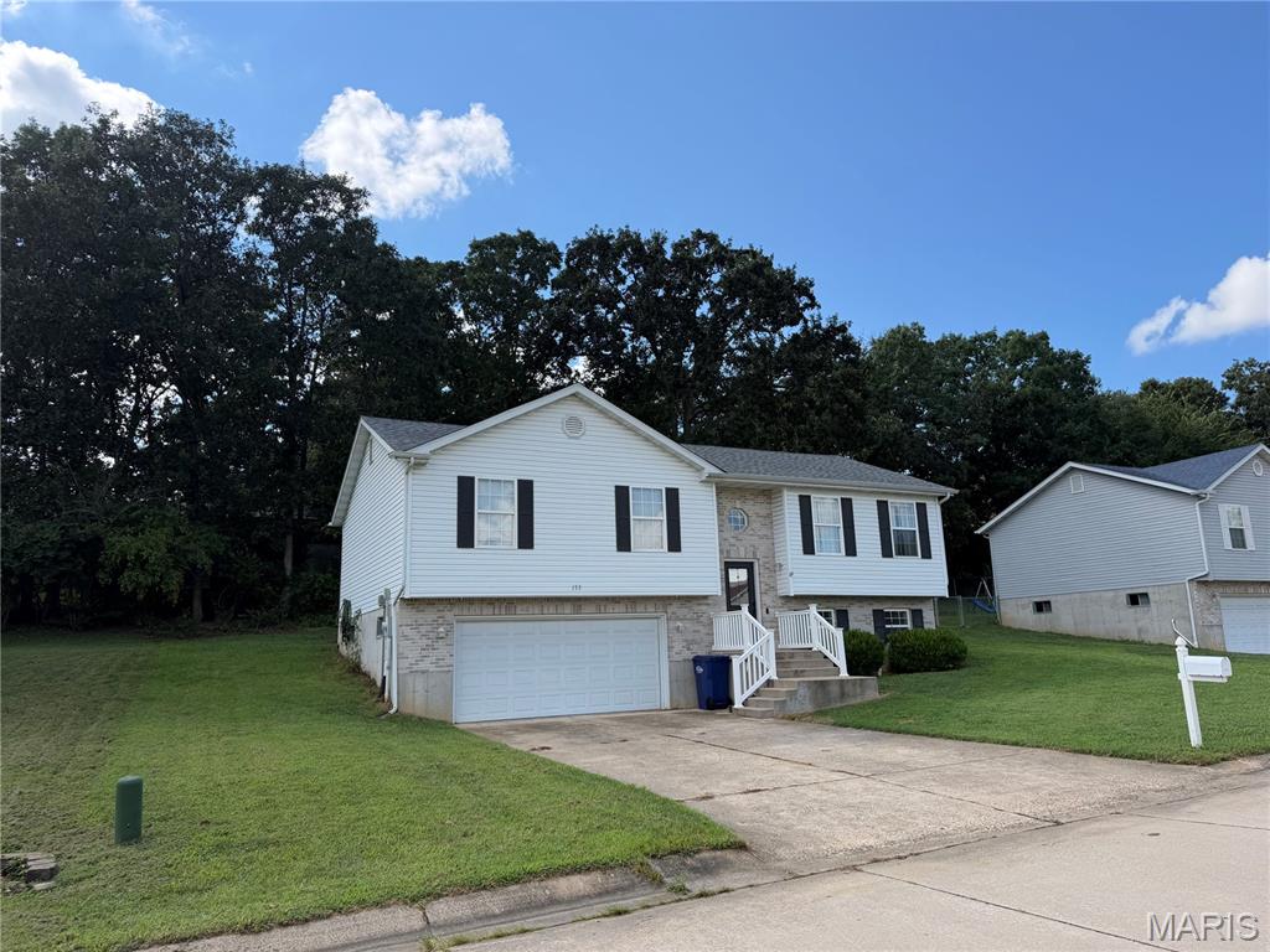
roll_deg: +3.7
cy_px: 476
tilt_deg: +12.3
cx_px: 635
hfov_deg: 71.6
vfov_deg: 56.8
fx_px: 881
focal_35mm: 24
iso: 80
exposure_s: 1/2907
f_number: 1.78
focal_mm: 6.76
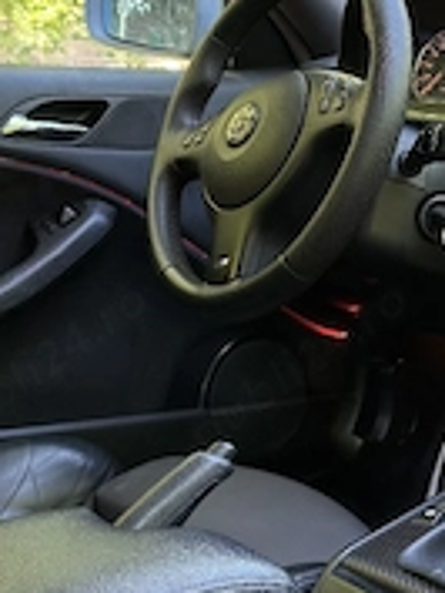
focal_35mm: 79
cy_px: 147
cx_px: 365
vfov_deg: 24.4
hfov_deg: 18.5
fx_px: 1352
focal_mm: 6.76
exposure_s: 1/132
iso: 100
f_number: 1.78
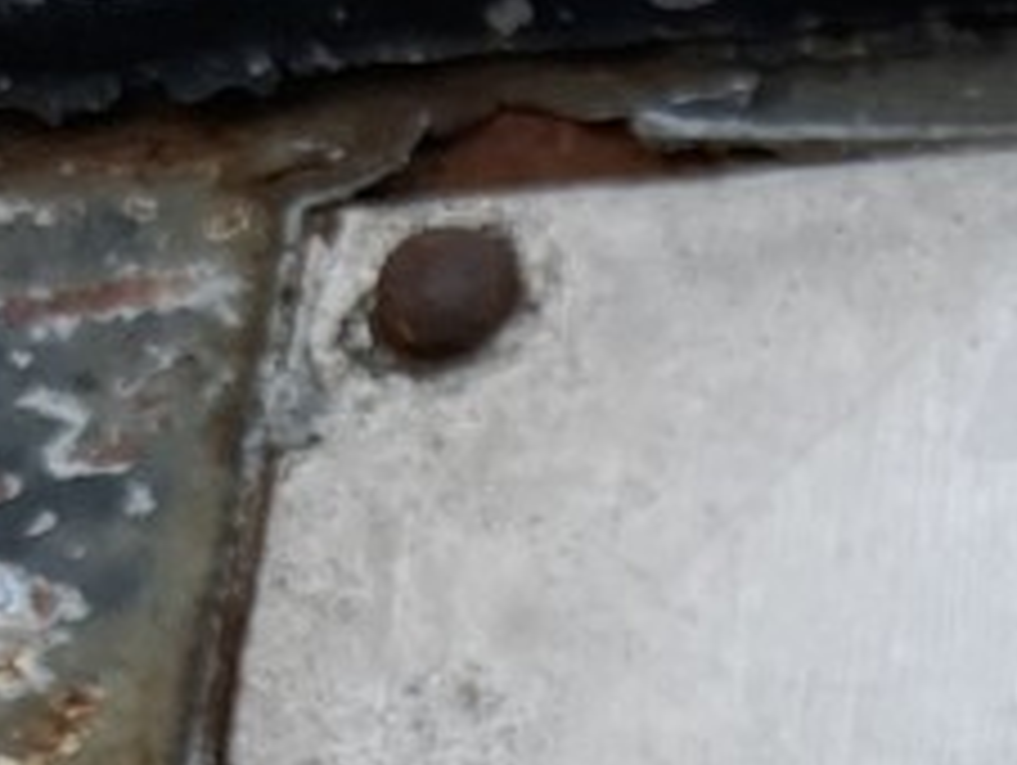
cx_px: 2156
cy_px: 1670
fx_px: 3382
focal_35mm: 115
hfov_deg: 13.9
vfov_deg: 11.3
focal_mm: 4.2
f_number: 1.6
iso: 125
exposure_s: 1/121
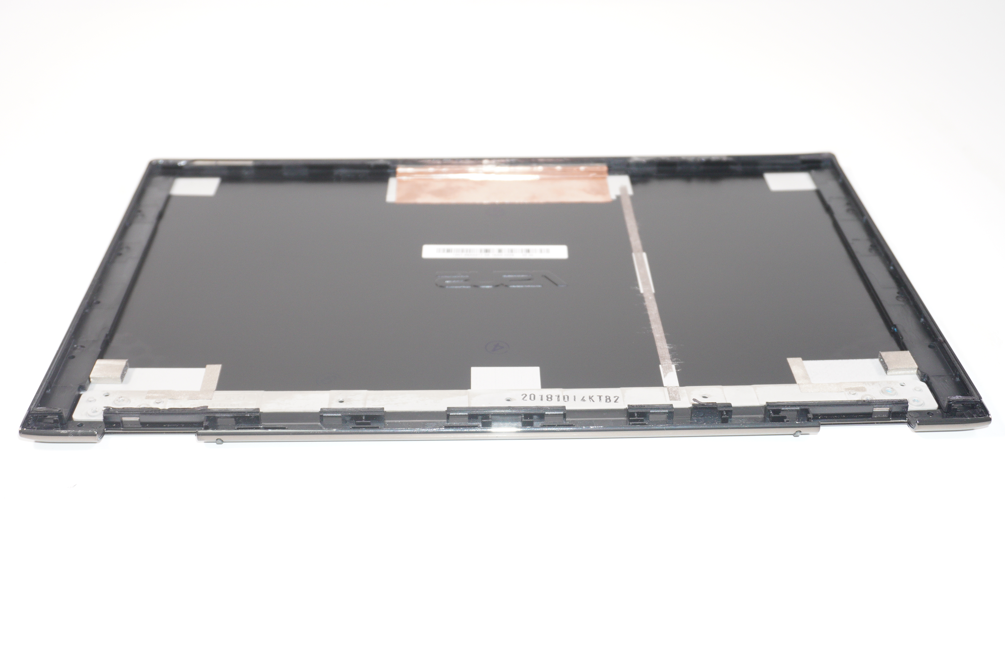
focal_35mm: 42
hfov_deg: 46.4
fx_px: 1171
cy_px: 334
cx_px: 502
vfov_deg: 31.8
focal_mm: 28
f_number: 5.6
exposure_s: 1/160
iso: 640
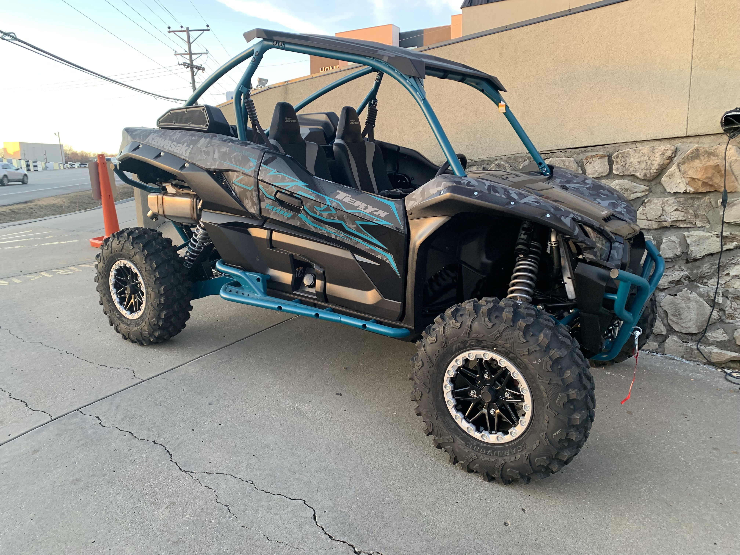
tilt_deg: -9.7
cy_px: 278
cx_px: 370
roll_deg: +1.4
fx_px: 556
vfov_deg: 53.1
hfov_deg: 67.3
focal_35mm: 26
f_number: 1.8
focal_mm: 4.25
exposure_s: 1/77
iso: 100
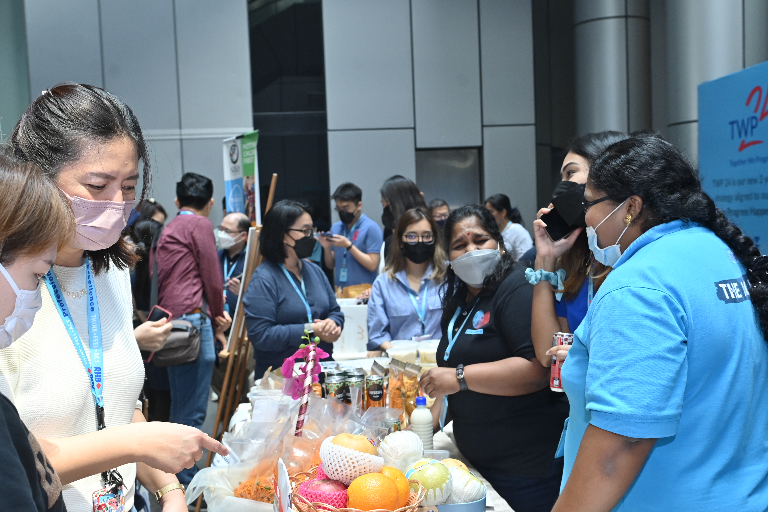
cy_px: 292
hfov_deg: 48.5
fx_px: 853
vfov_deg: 33.3
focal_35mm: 40
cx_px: 374
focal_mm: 32
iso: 1000
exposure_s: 1/125
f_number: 4.5
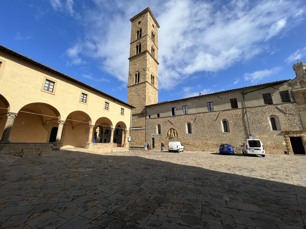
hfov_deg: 106.2
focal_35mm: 13
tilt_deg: +13.8
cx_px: 153
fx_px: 115
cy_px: 114
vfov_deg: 89.9
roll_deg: -0.1
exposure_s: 1/2137
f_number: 1.8
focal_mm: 1.57
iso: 32
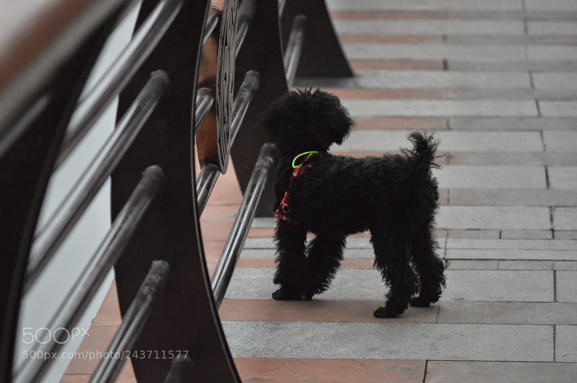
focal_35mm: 248
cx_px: 288
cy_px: 192
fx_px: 3964
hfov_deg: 8.3
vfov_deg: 5.5
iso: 3200
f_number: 5.6
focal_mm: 165
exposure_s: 1/4000
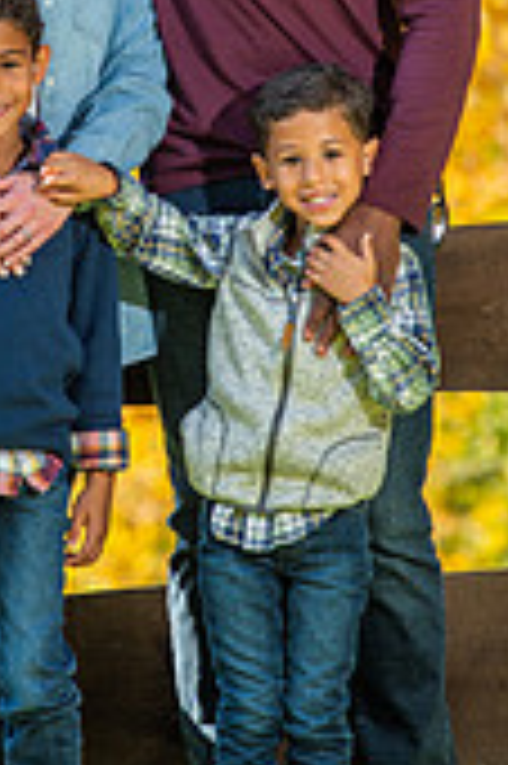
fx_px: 10371
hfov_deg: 2.8
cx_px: 148
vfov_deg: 4.2
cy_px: 126
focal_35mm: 489
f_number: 5
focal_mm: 185
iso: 100
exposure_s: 1/250
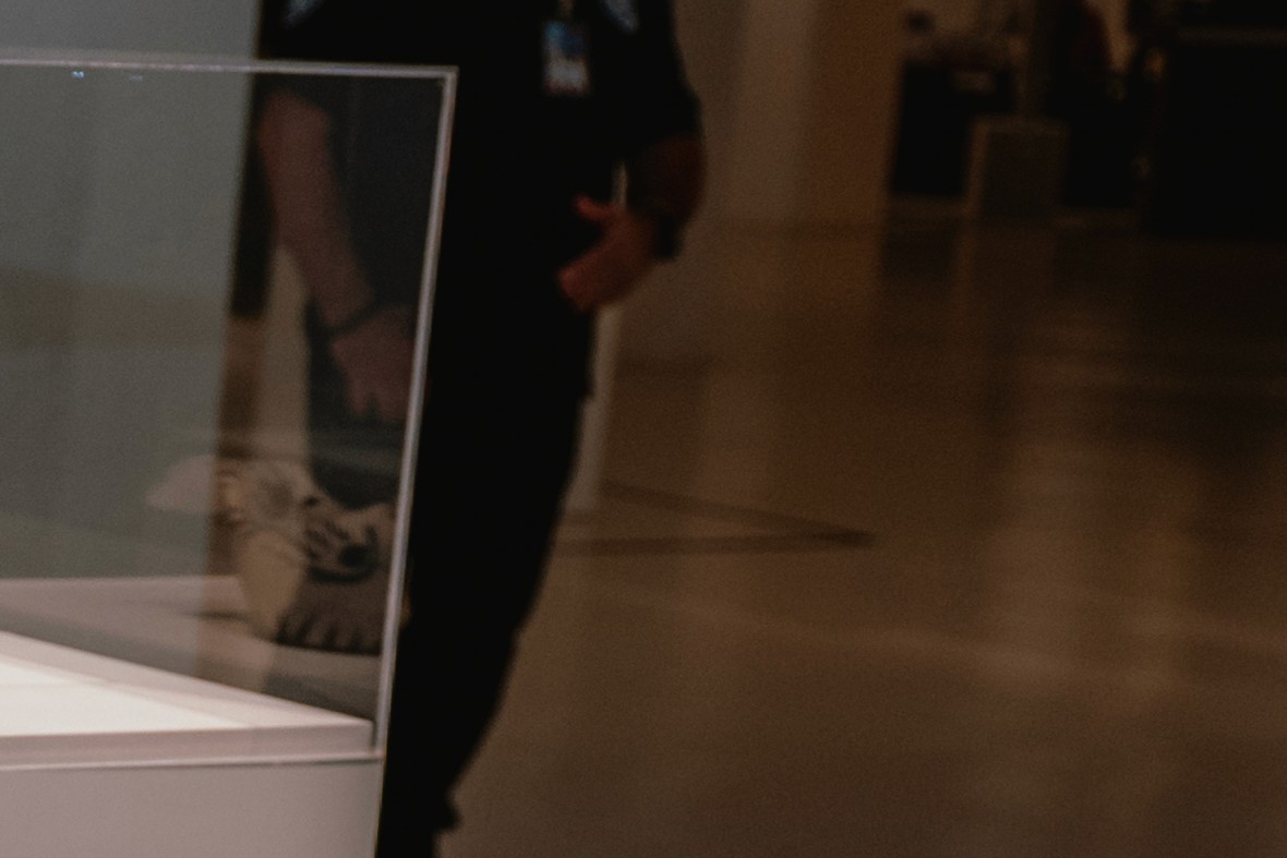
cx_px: -1274
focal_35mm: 123
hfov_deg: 14.1
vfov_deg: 11.1
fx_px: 4397
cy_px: 833
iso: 800
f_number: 2.8
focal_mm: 24
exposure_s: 1/125
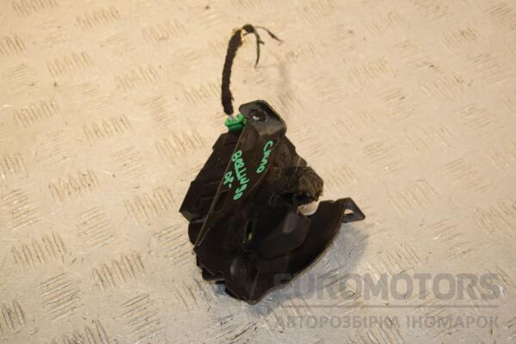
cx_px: 258
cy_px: 172
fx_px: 903
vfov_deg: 21.6
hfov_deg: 31.9
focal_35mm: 63
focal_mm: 42
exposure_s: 1/200
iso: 800
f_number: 7.1
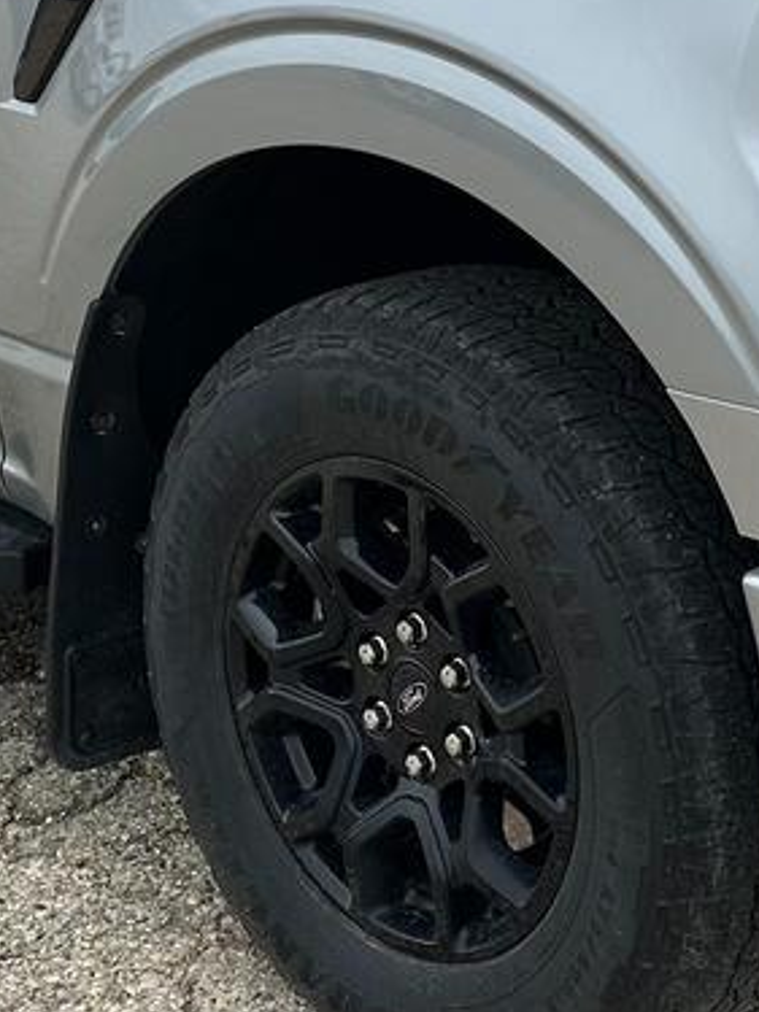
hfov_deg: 17.9
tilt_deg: -12.5
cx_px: 492
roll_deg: +2.8
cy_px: 219
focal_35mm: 82
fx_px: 2399
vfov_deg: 23.5
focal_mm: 6.86
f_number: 1.78
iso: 80
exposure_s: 1/2299
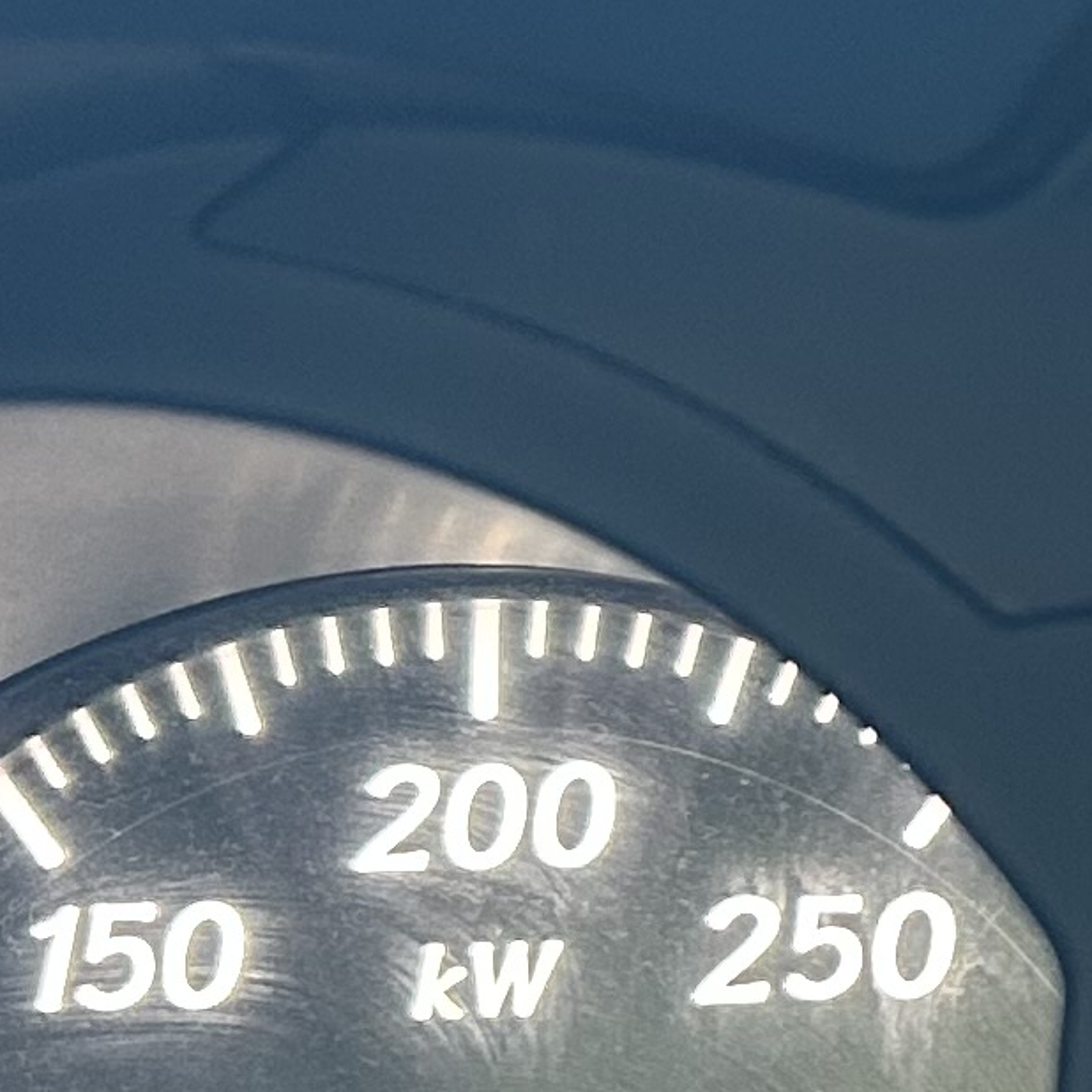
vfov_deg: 11.6
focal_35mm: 150
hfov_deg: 10.6
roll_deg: +0.6
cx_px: 2225
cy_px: 885
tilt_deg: -21.0
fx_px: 5354
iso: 250
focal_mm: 5.7
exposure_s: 1/60
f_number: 1.5
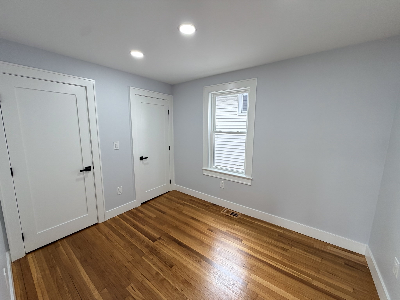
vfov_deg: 85.7
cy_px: 150
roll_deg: +0.1
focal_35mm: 14
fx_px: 162
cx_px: 200
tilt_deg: -8.4
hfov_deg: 102.1
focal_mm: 2.22
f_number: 2.2
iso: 125
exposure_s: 1/120
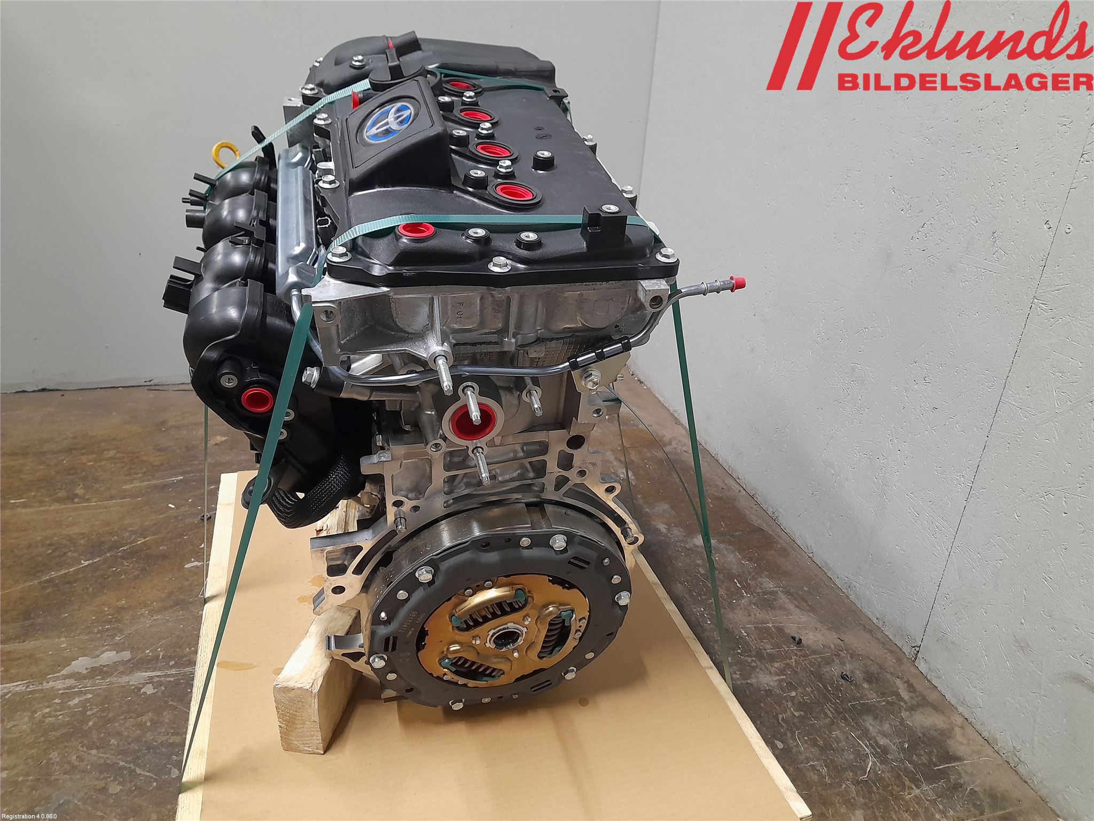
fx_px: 790
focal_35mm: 25
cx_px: 547
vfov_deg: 54.9
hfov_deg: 69.4
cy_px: 410
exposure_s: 1/50
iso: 320
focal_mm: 4.6
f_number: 2
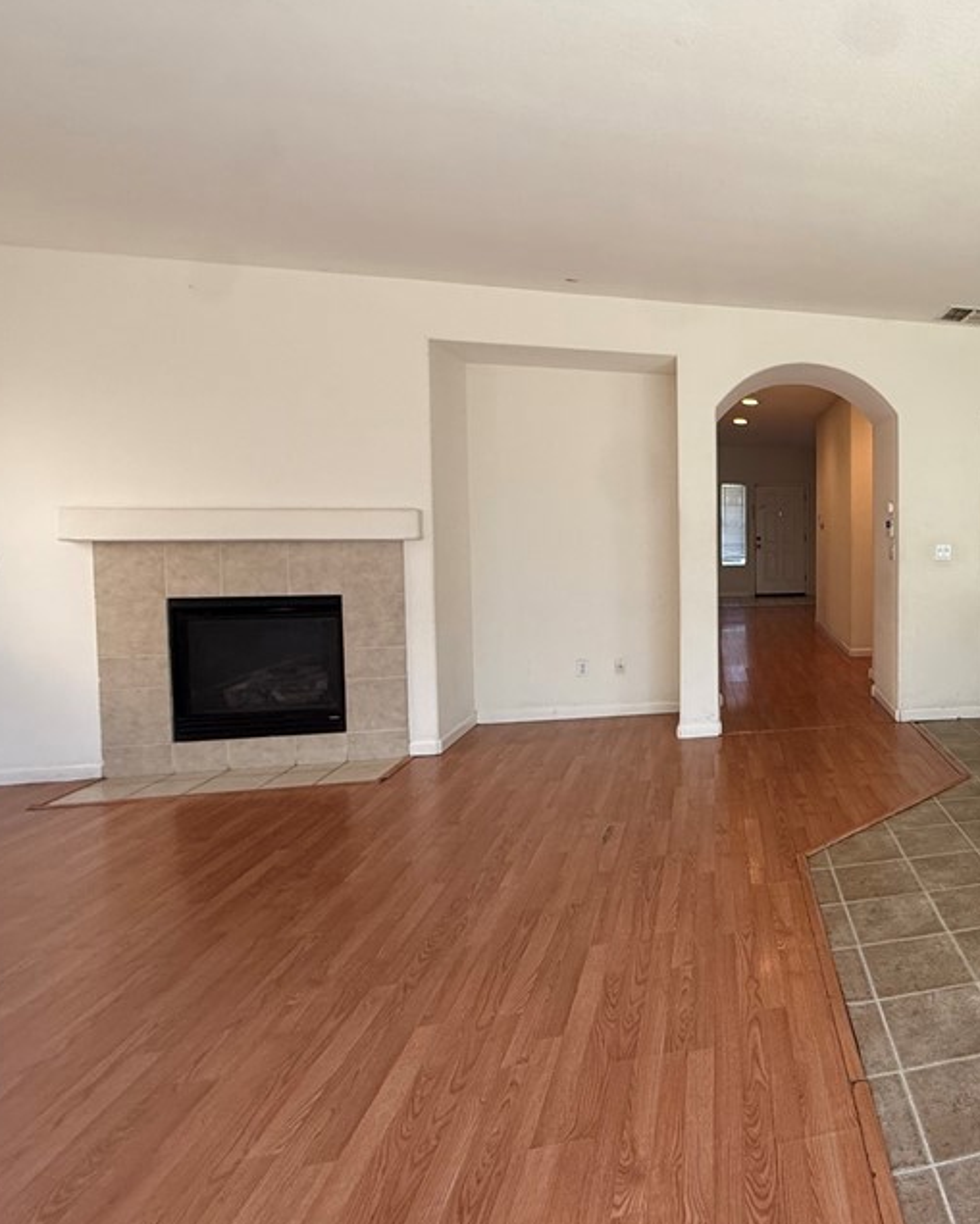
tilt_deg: -2.4
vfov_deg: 74.9
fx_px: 797
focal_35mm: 22
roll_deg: -1.4
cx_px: 959
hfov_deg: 51.8
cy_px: 560
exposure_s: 1/99
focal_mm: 2.22
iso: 200
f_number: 2.2
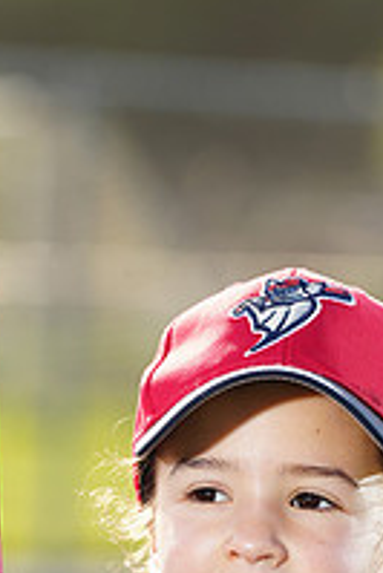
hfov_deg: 2.7
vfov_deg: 4.1
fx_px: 8044
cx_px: 215
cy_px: 711
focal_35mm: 505
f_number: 5
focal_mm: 173
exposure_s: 1/250
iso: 100
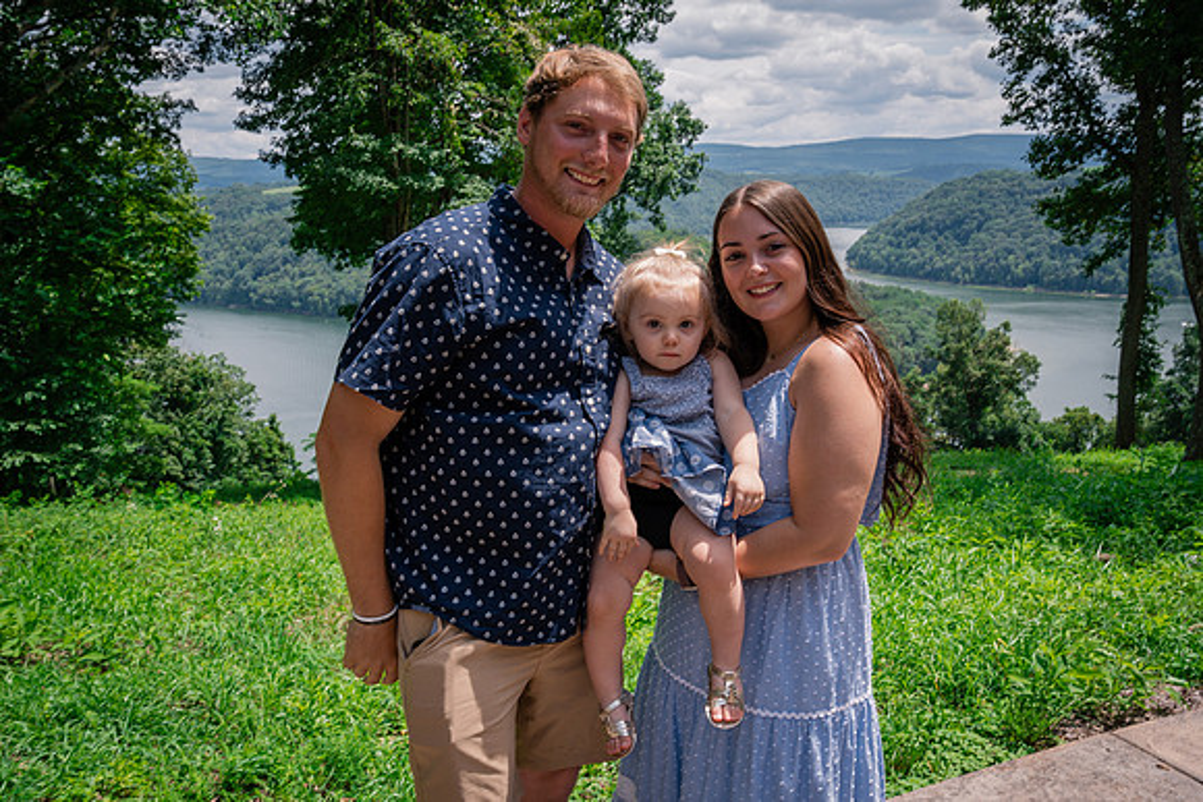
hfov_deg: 62.0
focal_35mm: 30
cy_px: 429
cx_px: 613
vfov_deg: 43.7
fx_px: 1001
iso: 200
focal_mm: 28
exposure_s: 1/250
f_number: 8
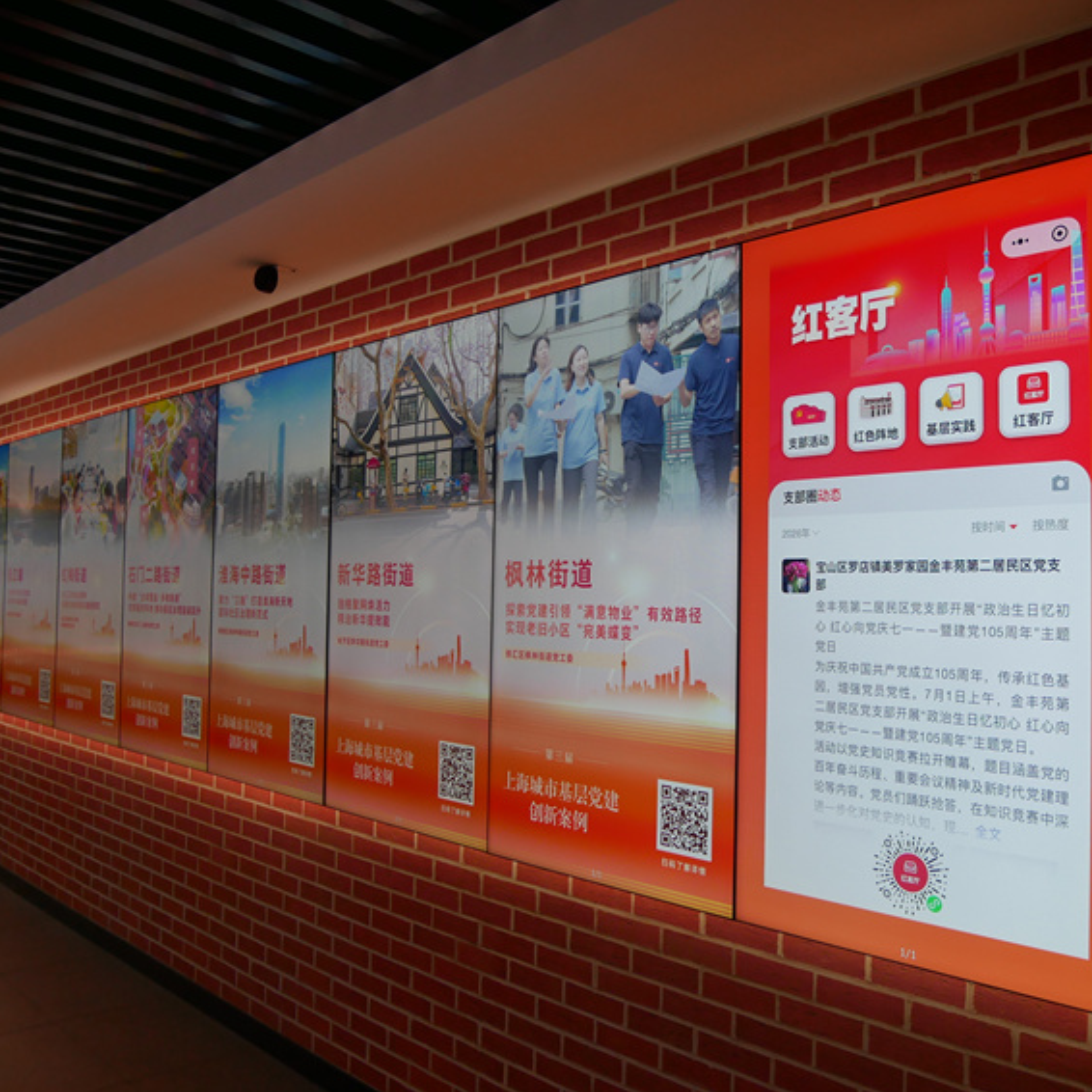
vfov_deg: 54.0
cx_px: 596
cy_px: 548
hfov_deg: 54.0
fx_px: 1071
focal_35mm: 30
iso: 200
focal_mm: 12
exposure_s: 1/100
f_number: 3.5
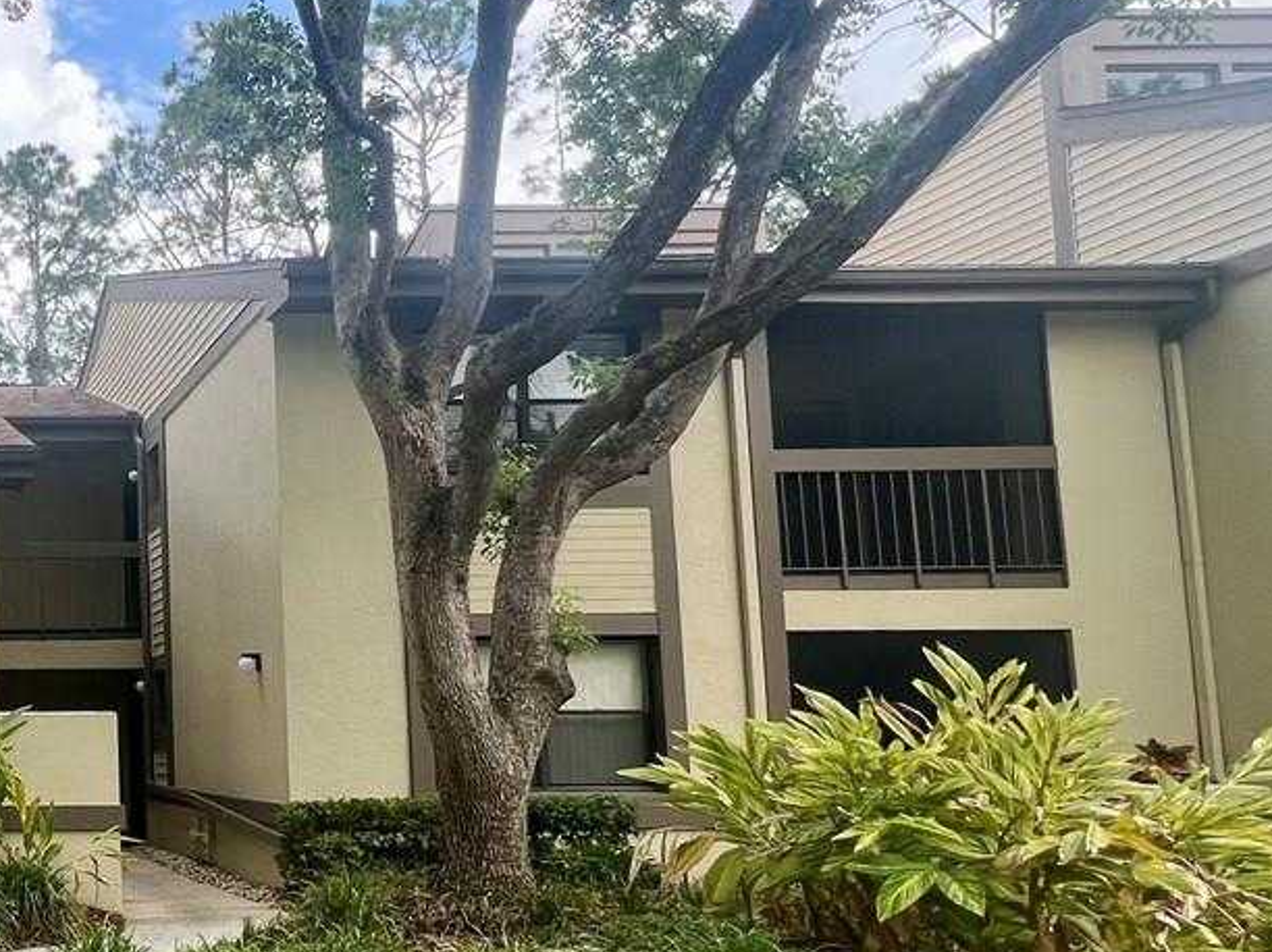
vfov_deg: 41.3
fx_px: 1248
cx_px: -145
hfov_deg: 42.0
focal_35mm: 34
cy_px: 618
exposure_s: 1/419
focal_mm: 1.57
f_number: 1.8
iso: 32
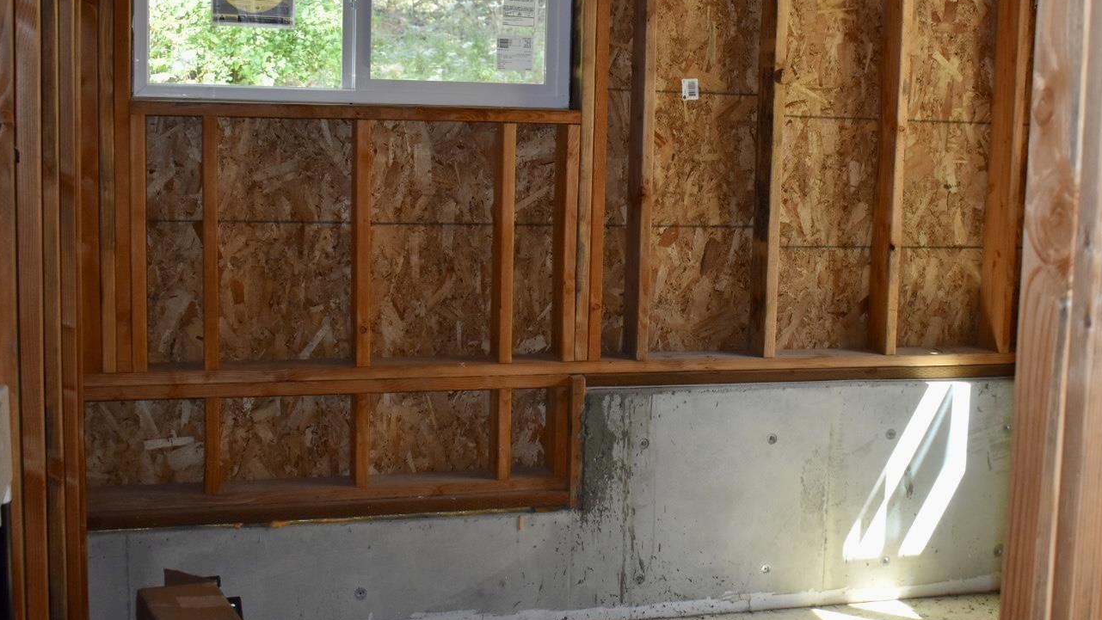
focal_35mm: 50
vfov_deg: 24.1
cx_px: 693
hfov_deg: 41.3
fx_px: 1451
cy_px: 275
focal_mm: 25
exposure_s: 1/100
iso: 800
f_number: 5
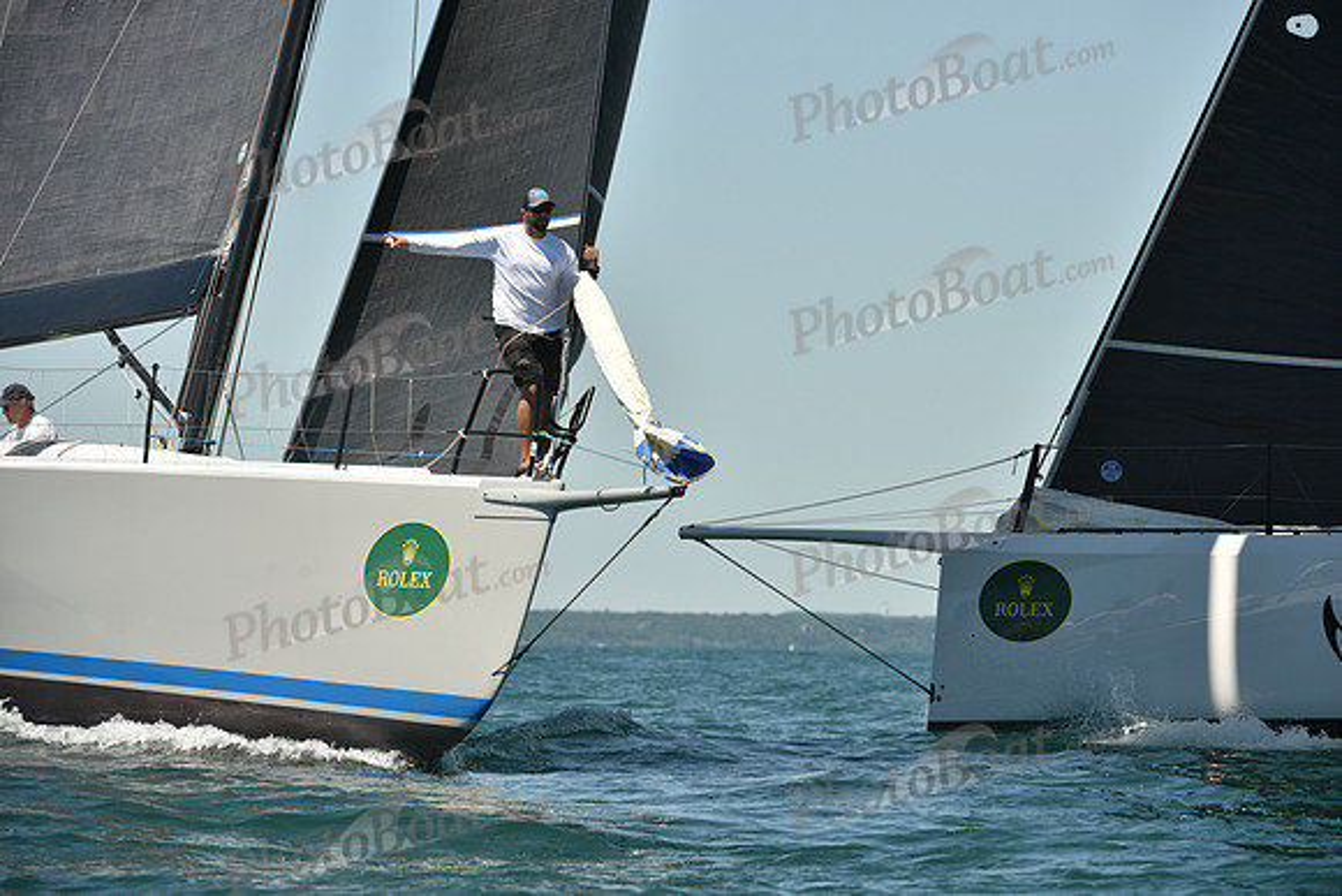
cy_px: 448
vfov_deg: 5.5
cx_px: 671
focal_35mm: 250
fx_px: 9321
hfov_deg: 8.2
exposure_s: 1/1000
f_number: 7.1
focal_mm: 250
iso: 250
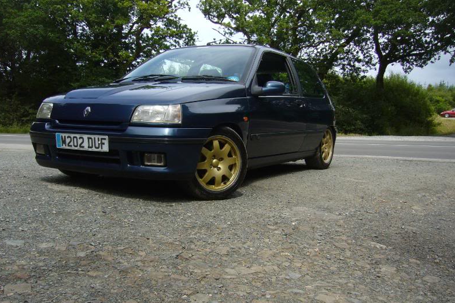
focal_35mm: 37
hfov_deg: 51.9
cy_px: 173
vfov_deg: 35.9
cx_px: 224
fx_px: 468
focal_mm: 5.8
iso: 100
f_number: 5.6
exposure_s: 1/320
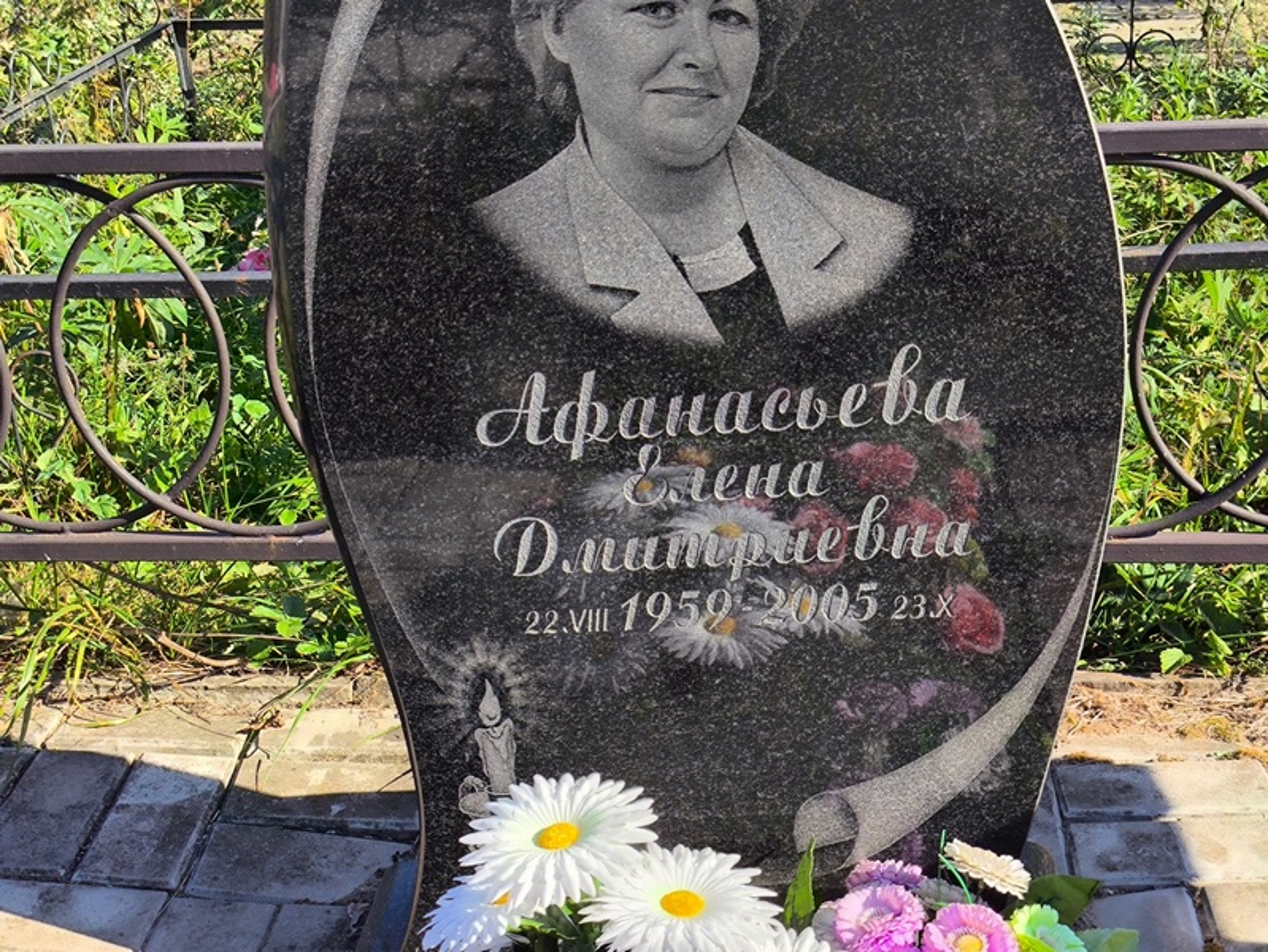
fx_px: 1832
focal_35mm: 50
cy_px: 476
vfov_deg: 29.1
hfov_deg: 38.2
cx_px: 634
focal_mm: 4.71
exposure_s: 1/1247
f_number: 1.7
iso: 50
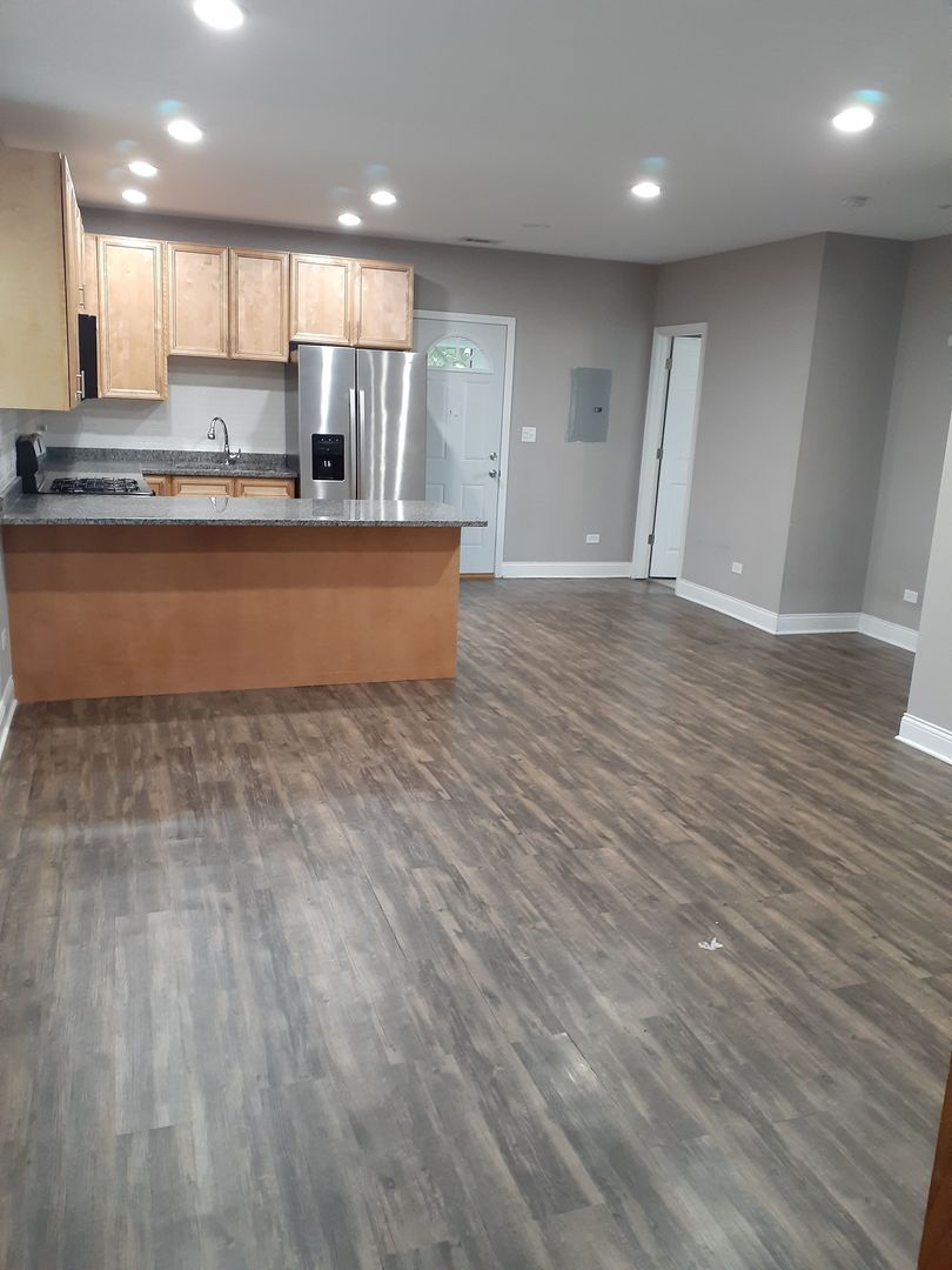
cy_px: 635
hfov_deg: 51.4
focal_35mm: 27
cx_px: 476
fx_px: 990
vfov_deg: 65.3
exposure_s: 1/30
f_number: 1.9
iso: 320
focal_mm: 3.6
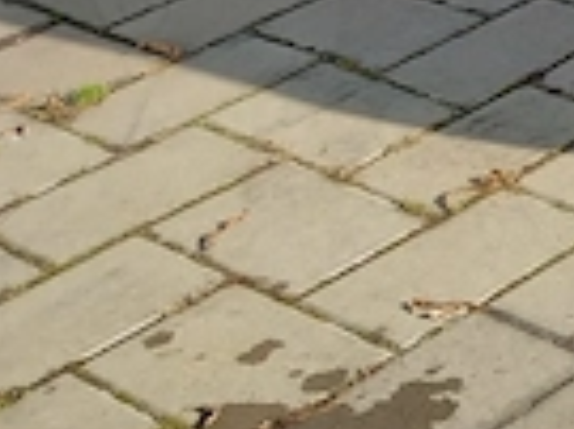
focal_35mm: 120
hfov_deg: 13.4
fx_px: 1988
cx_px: 1254
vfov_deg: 12.0
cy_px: -115
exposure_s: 1/129
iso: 20
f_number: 1.8
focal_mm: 4
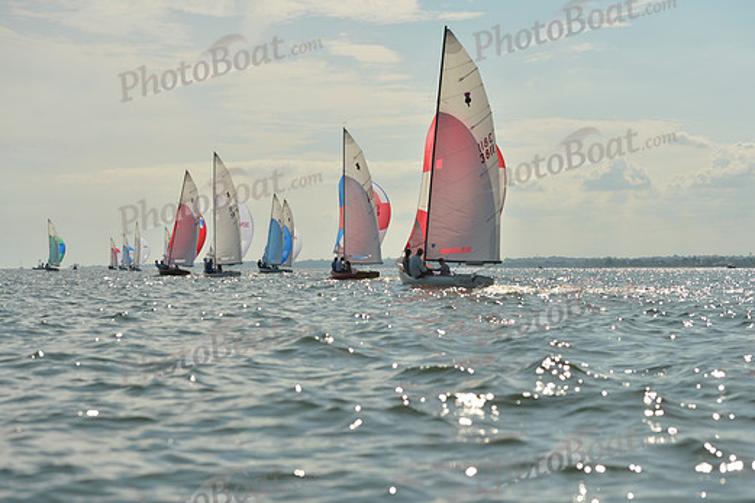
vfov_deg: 17.5
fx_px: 1635
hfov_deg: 26.0
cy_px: 253
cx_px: 399
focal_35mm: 78
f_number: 5
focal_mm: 70
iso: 200
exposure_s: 1/5000
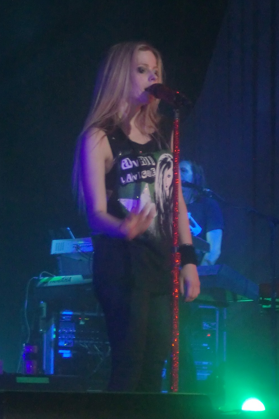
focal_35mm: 146
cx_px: 144
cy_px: 209
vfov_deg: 14.1
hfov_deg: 9.4
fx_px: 1698
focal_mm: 18.9
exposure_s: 1/40
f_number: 5.6
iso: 400
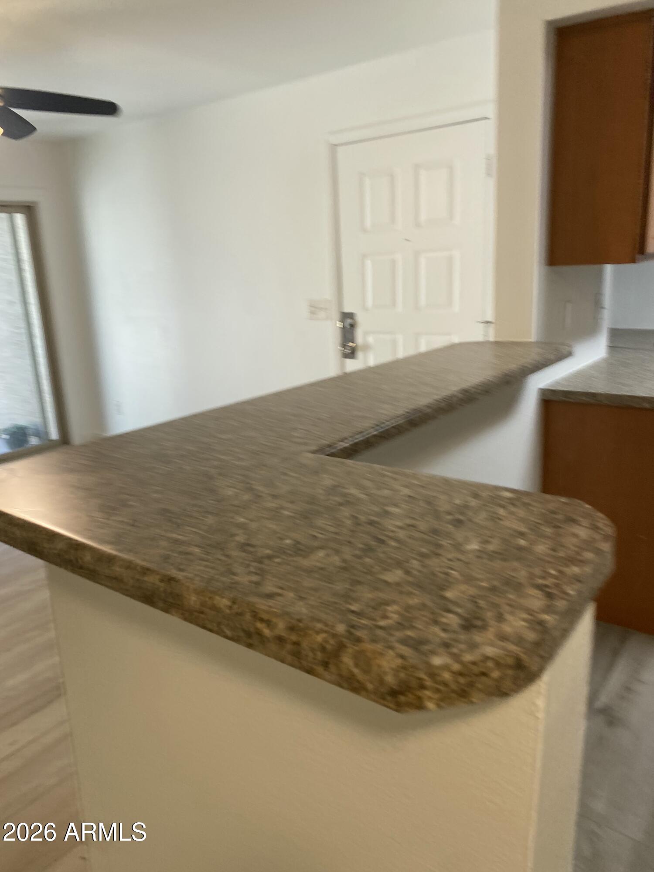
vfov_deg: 67.3
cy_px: 436
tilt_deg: -14.6
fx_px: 655
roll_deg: +2.4
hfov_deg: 53.1
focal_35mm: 26
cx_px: 327
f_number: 1.8
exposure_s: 1/60
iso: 80
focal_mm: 4.25
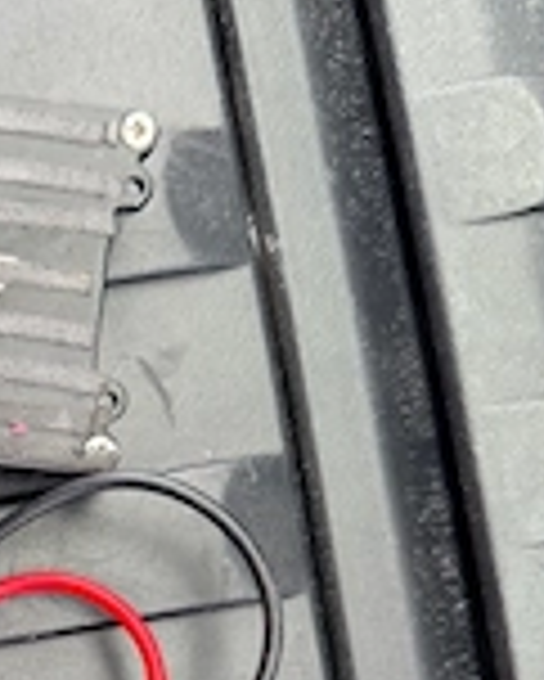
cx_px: -117
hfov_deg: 22.6
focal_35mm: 62
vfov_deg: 28.3
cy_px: 703
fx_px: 1247
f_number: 1.78
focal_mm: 6.76
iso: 100
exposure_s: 1/207
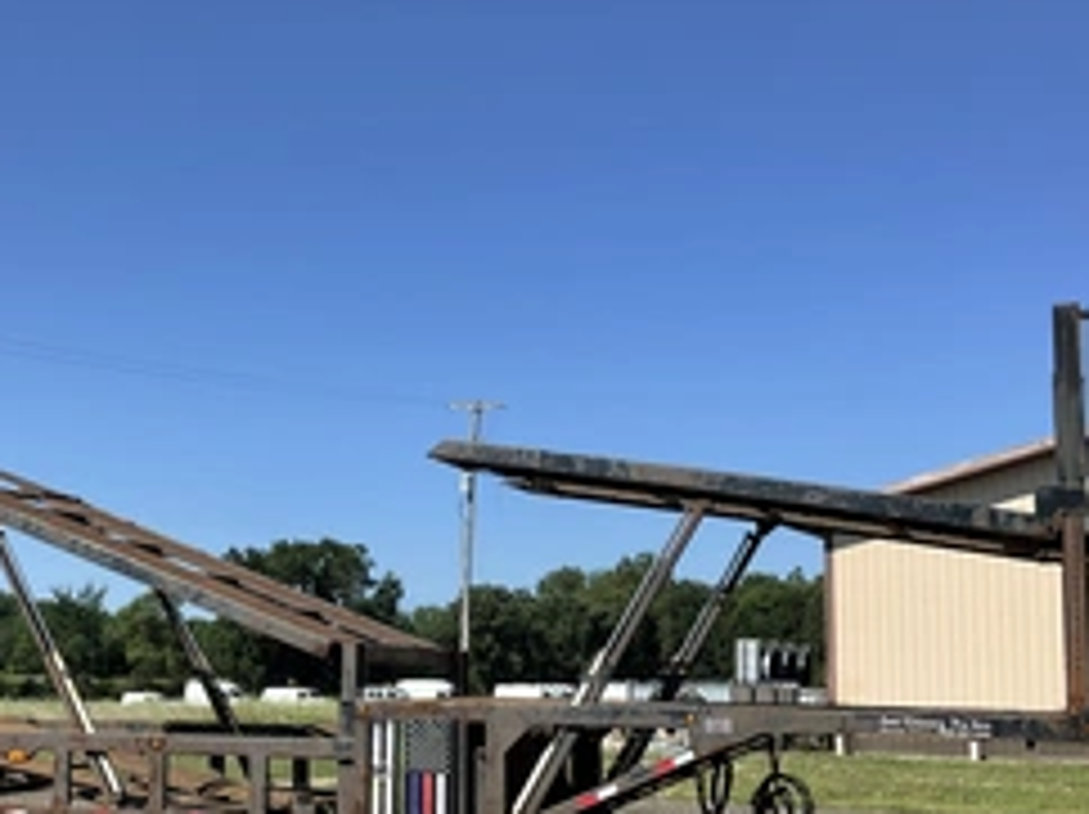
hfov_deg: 39.4
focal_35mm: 48
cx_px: 396
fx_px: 1509
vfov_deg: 30.1
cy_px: 517
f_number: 1.8
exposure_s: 1/1912
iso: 25
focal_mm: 3
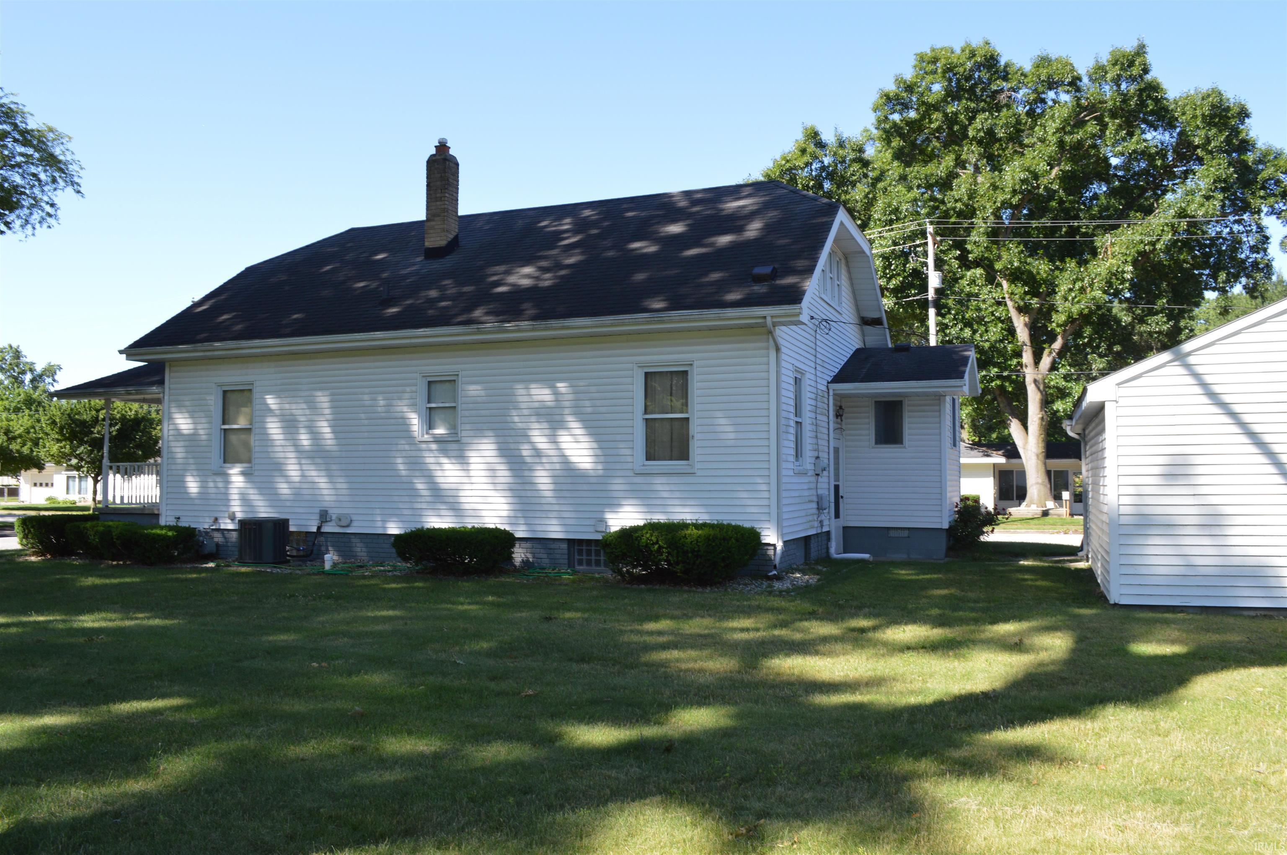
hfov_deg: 67.4
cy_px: 428
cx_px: 644
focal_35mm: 27
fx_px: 964
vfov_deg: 47.8
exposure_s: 1/125
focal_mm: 18
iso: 220
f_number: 8
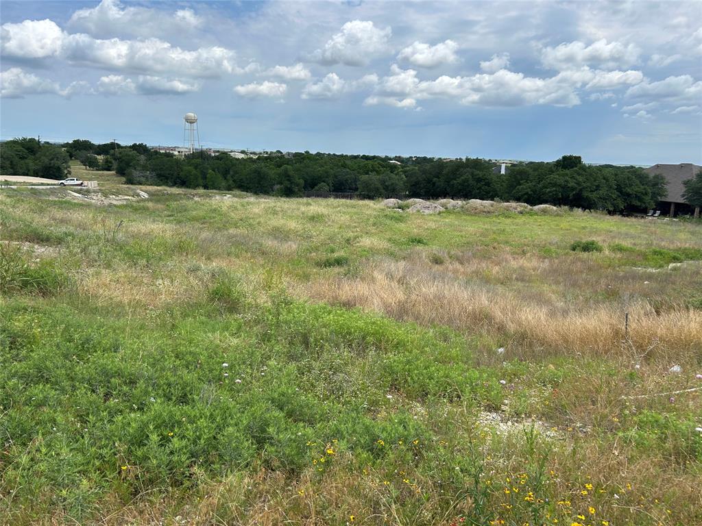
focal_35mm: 26
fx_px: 527
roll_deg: -1.8
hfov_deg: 67.3
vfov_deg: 53.1
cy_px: 263
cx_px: 351
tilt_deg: -11.4
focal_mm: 5.7
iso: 50
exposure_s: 1/4630
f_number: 1.5
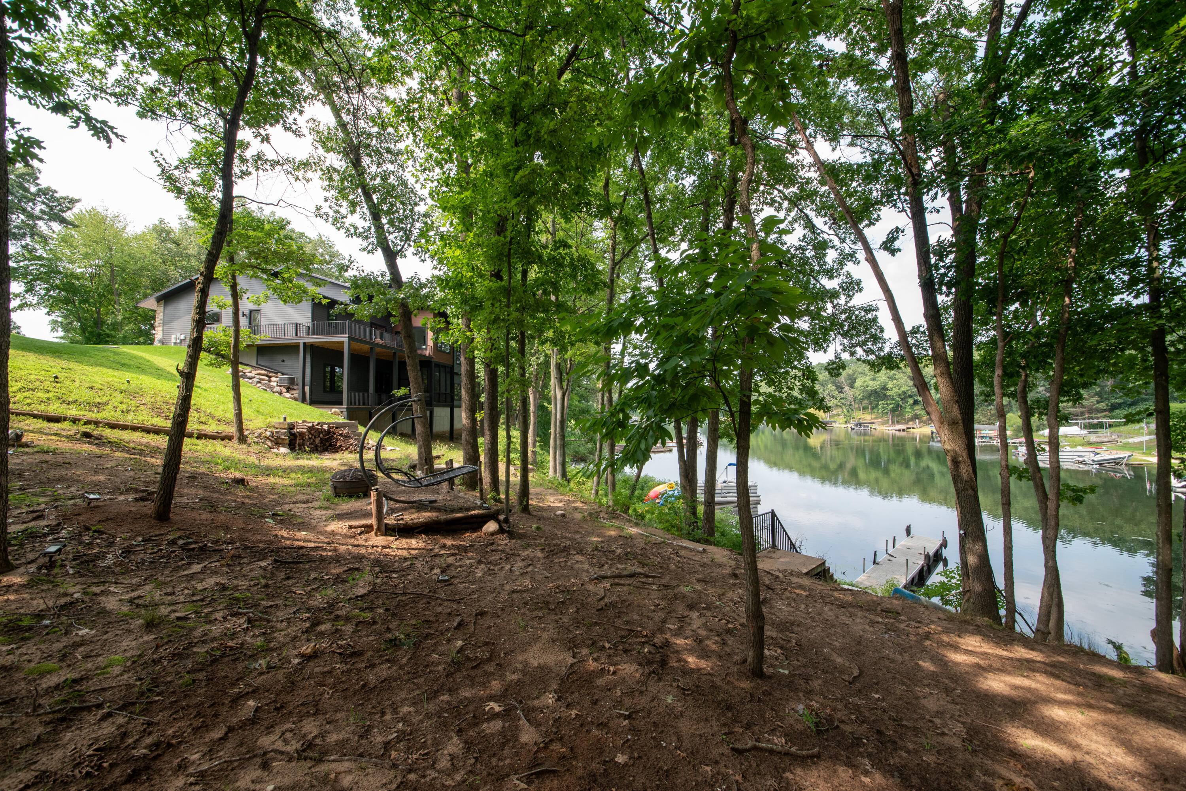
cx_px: 593
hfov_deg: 112.6
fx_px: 395
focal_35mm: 12
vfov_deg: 90.0
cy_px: 396
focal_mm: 12
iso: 400
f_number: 10
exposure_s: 1/125
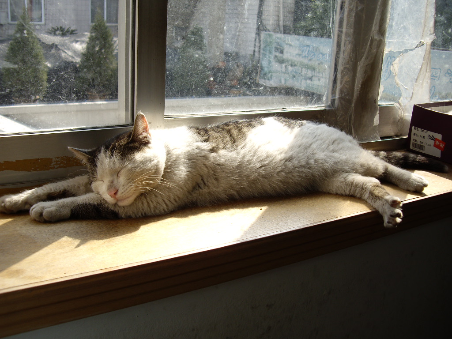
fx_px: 496
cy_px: 170
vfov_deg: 37.7
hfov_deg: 49.0
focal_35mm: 38
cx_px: 226
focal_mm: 7.9
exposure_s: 1/250
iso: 64
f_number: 2.8
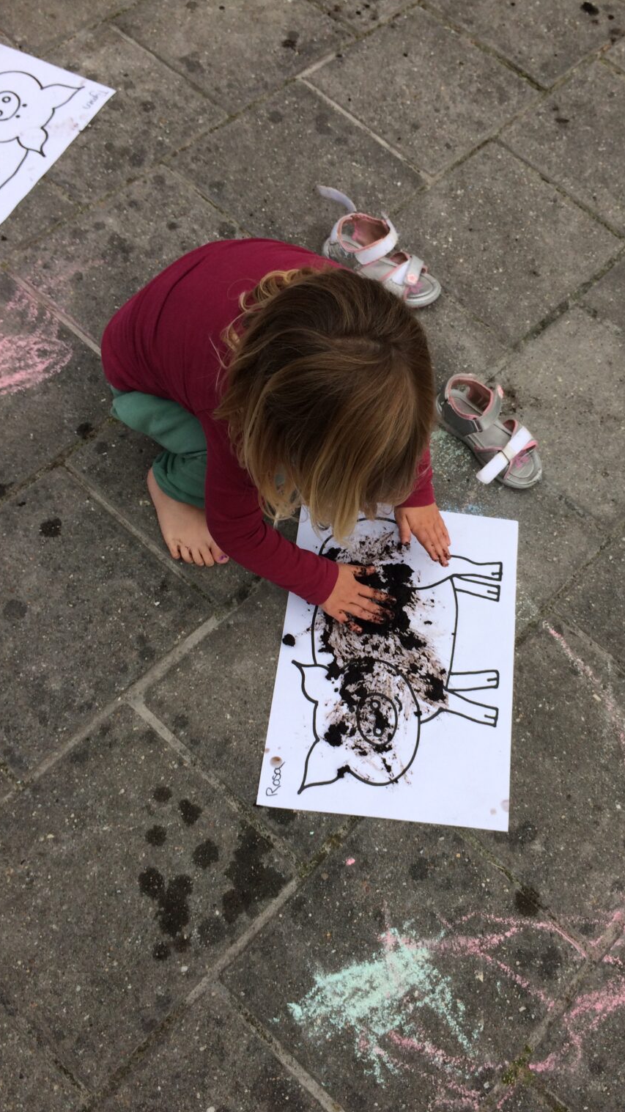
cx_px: 413
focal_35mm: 32
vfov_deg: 61.0
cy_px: 561
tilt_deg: -65.7
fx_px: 943
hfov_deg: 36.3
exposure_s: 1/1642
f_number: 2.2
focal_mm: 4.15
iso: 32
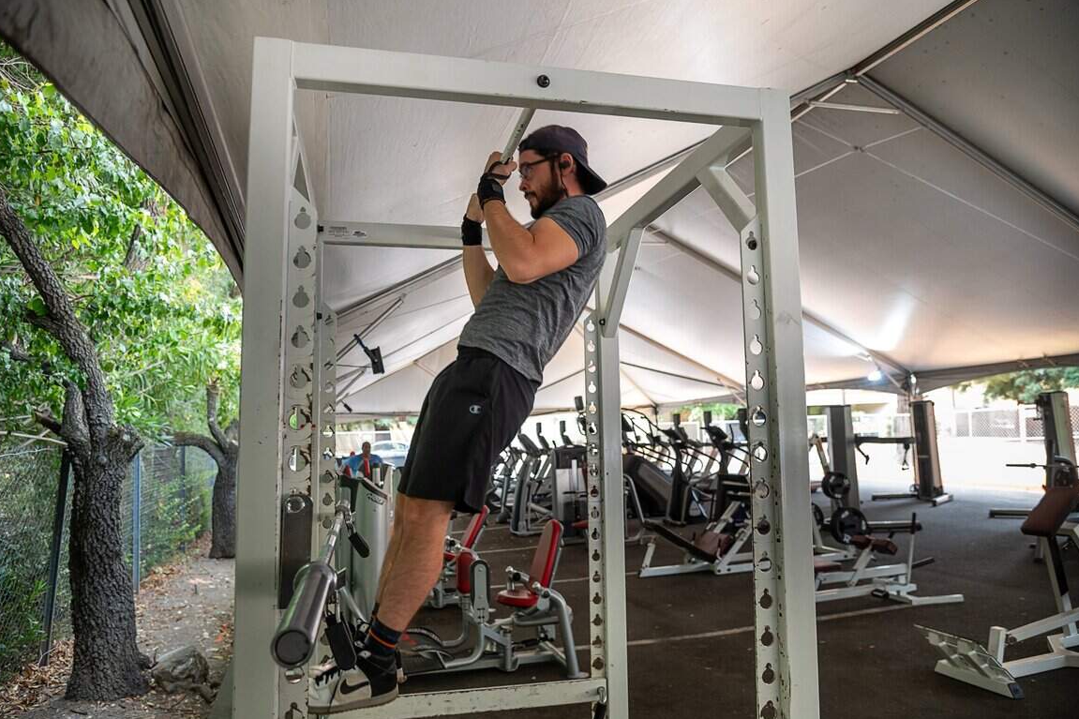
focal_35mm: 25
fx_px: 749
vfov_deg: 51.3
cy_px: 354
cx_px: 537
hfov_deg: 71.5
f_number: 4
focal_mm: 24
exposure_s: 1/125
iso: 800
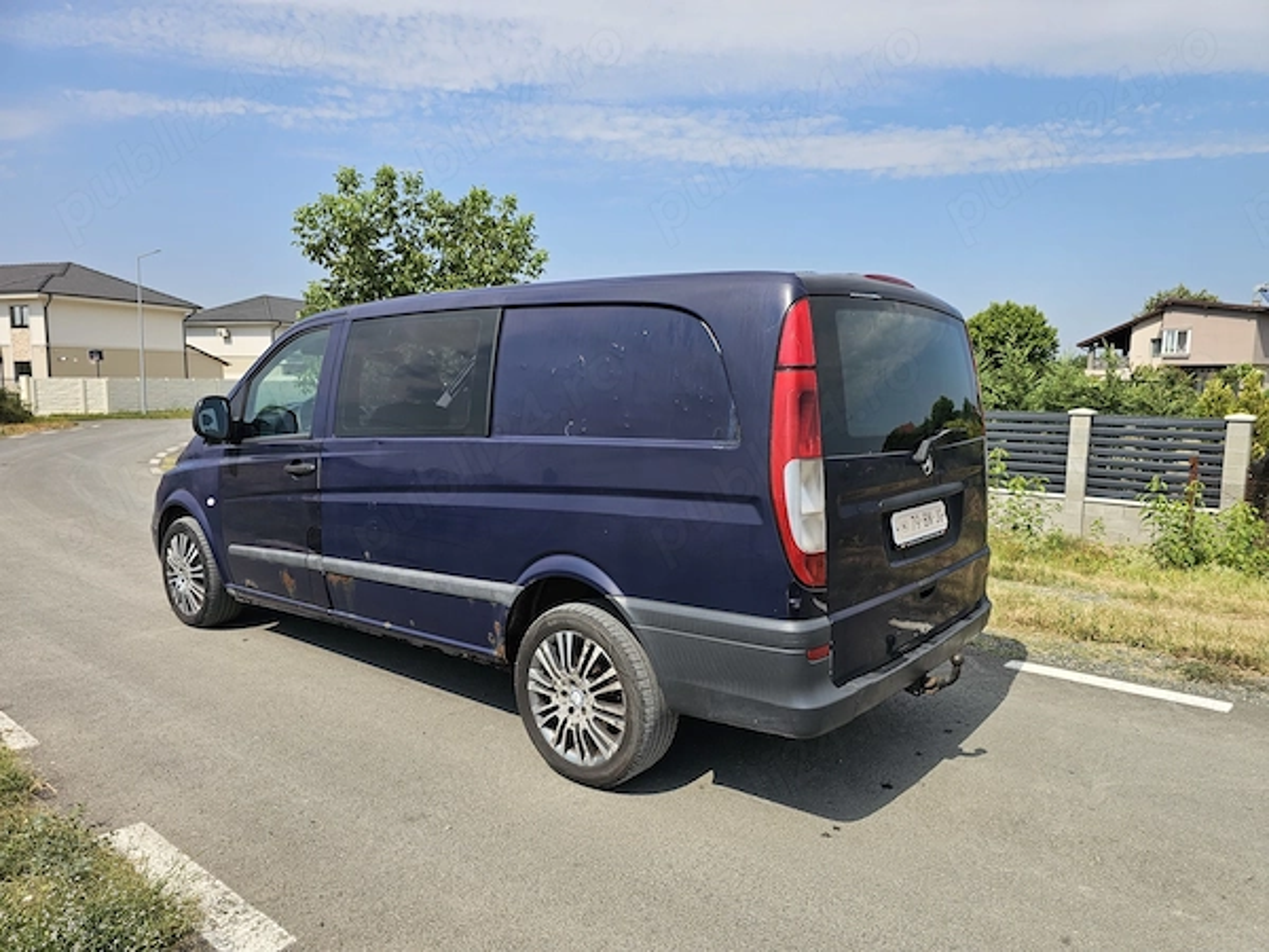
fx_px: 843
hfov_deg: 73.9
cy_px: 476
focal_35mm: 23
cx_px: 634
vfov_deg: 58.9
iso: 10
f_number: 1.7
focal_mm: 6.3
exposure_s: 1/1053
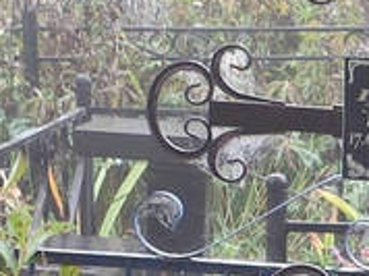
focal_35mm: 144
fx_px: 1533
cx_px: 985
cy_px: 616
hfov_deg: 10.8
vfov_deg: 9.4
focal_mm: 4.7
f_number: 1.79
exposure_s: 1/100
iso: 144
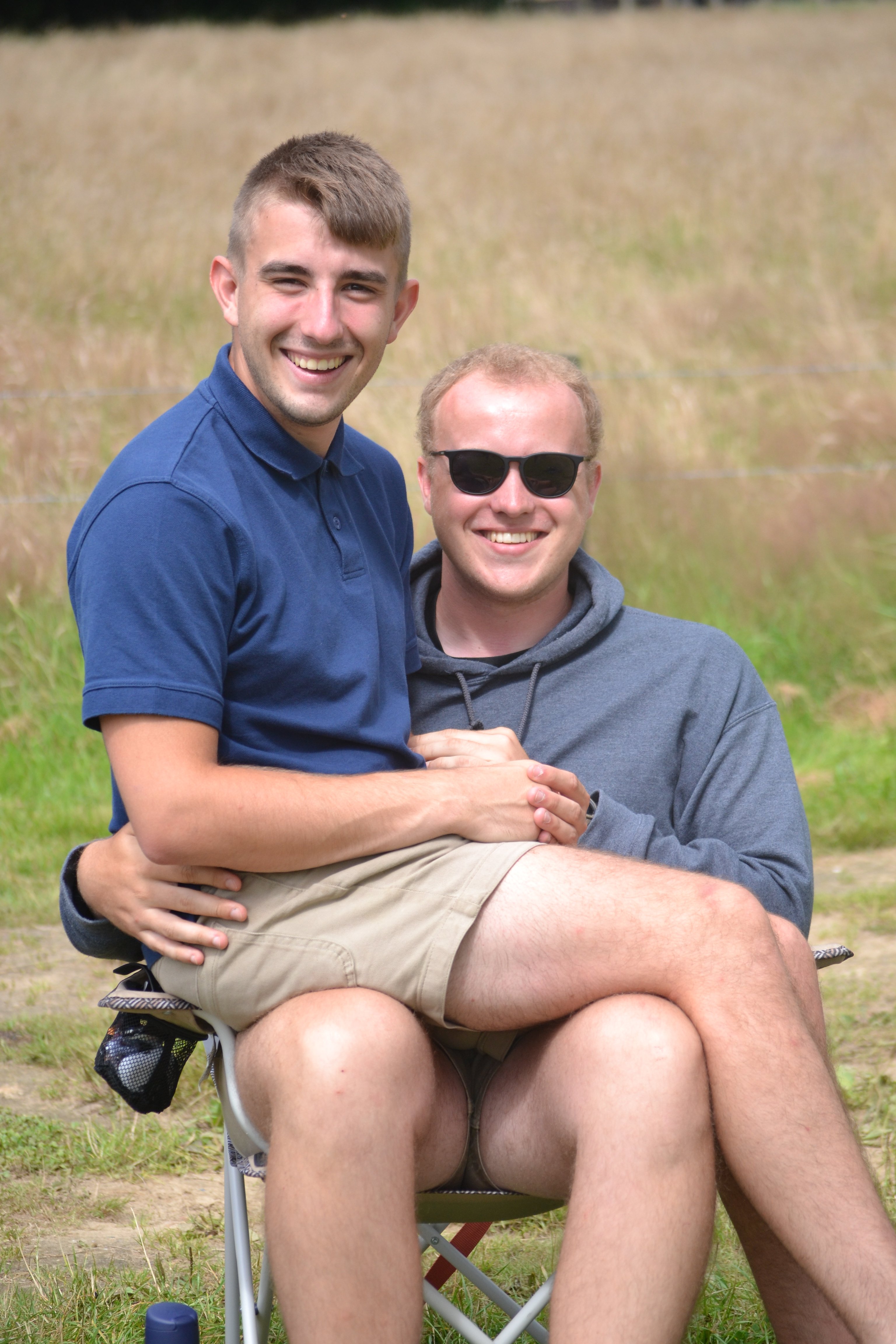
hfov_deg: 12.7
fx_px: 4032
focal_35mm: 108
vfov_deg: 18.9
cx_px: 448
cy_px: 672
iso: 400
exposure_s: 1/1000
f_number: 4.2
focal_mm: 72
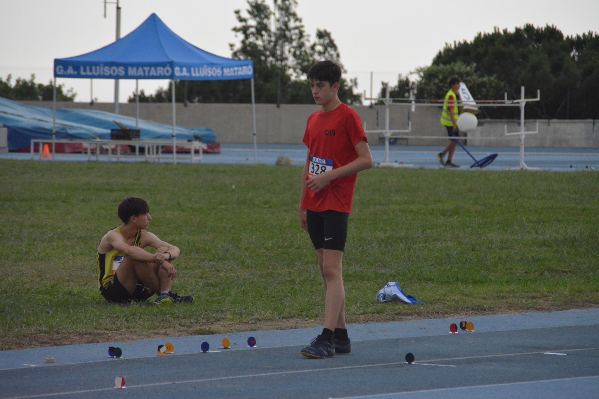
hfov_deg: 6.9
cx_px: 300
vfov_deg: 4.6
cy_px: 200
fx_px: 4991
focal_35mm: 300
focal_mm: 200
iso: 2800
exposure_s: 1/500
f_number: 6.3
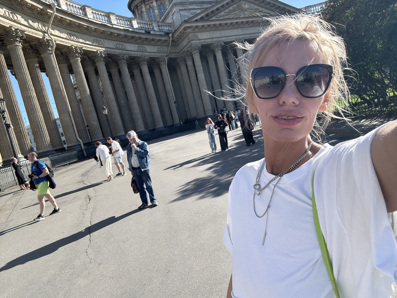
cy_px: 149
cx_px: 198
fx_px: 264
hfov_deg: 73.9
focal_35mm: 23
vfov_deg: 58.9
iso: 25
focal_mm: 2.69
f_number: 1.9
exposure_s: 1/515
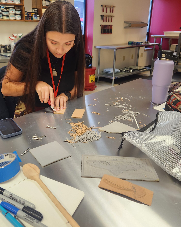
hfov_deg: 46.8
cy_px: 93
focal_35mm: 31
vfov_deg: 56.8
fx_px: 208
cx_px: 71
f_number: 1.8
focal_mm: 5.4
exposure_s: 1/120
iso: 160
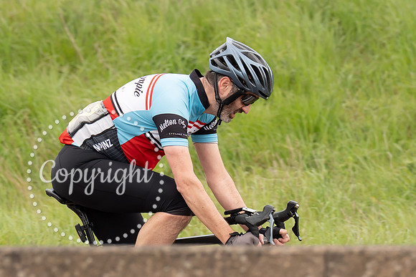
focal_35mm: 613
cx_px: 262
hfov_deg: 3.4
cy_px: 91
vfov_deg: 2.2
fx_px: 7088
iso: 320
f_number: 4
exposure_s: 1/1000
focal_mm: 200
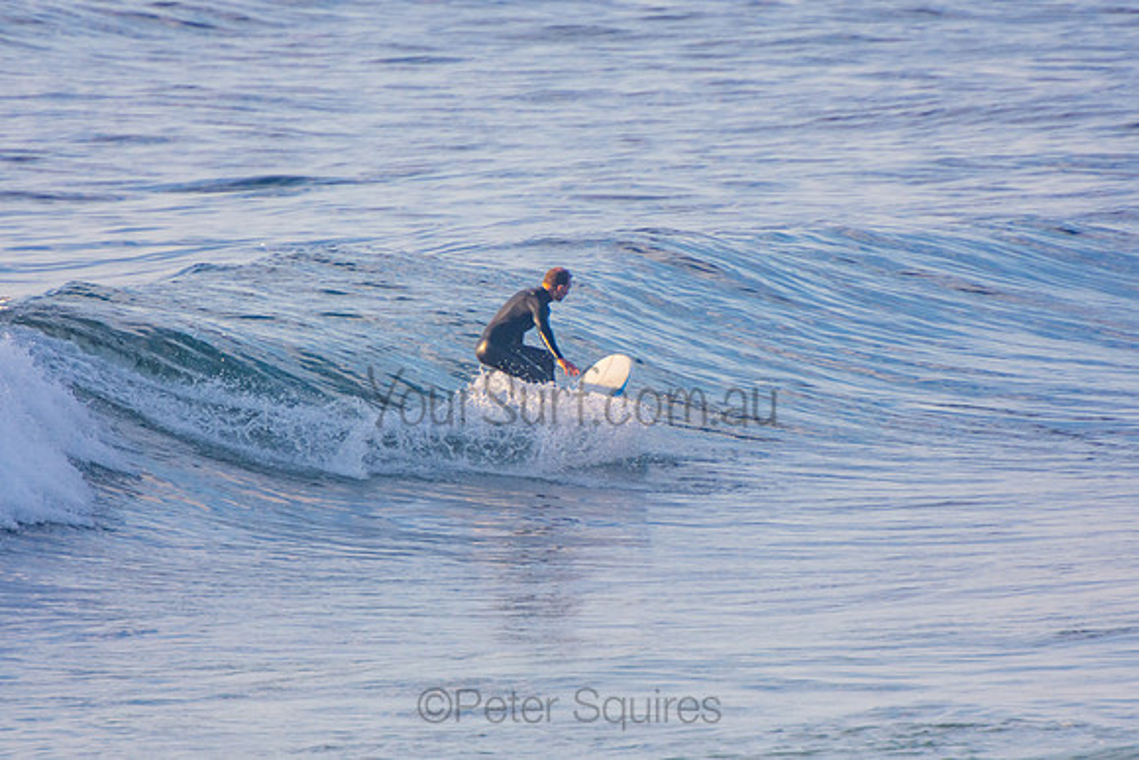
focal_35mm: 621
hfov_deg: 3.3
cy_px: 380
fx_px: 19662
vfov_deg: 2.2
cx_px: 570
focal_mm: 400
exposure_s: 1/1250
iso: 360
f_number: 5.6
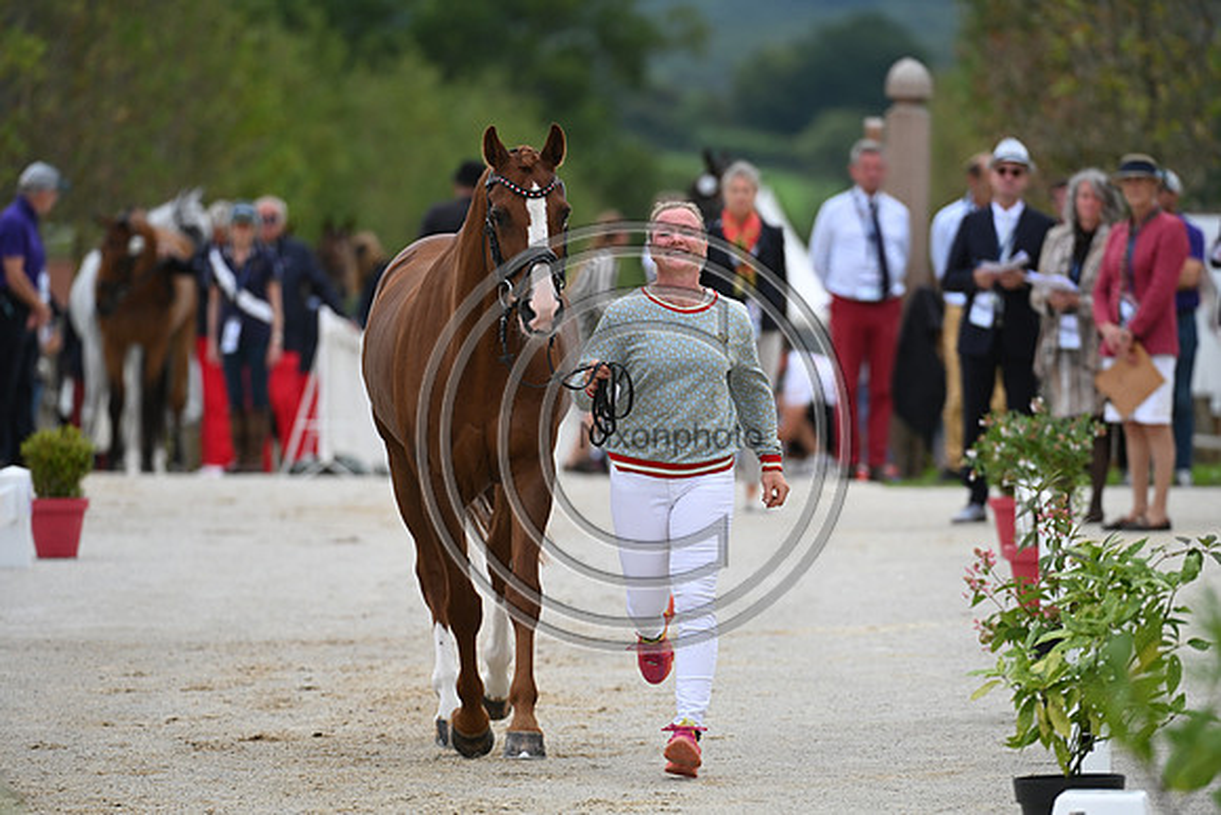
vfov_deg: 3.8
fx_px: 12212
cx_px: 610
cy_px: 408
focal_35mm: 360
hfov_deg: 5.7
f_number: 5.6
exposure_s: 1/1600
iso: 500
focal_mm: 360
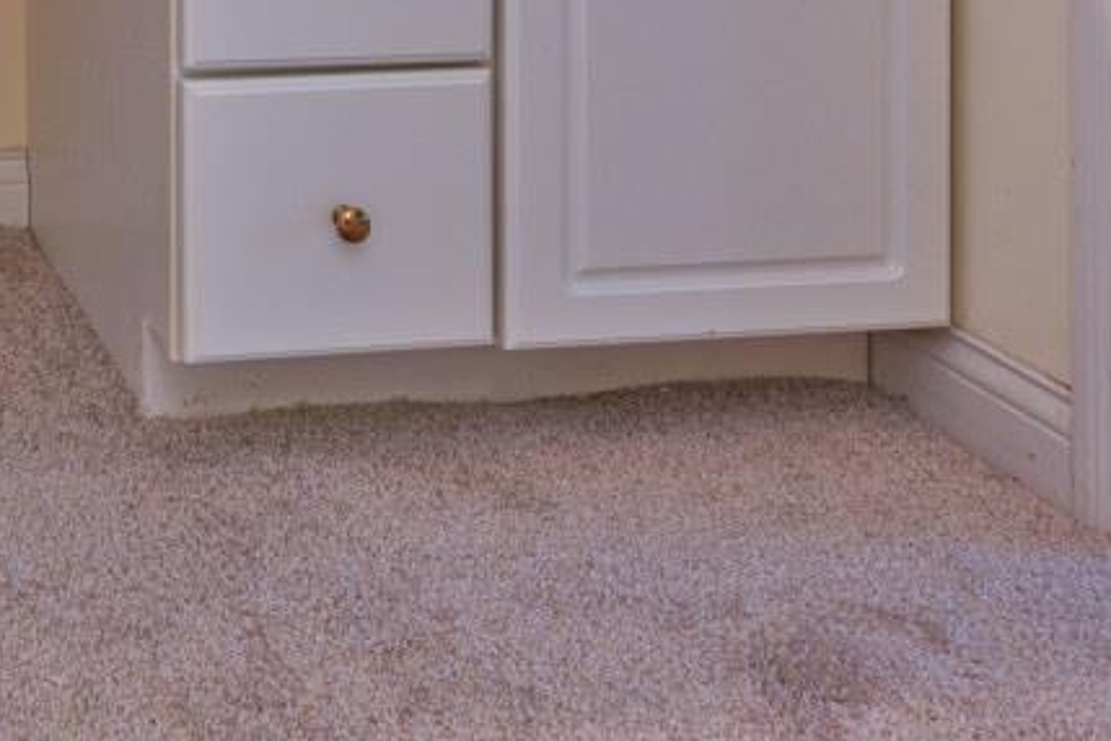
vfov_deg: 21.9
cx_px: -215
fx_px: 1512
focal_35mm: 49
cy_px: -428
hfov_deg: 33.2
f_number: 4.5
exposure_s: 1/80
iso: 200
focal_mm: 14
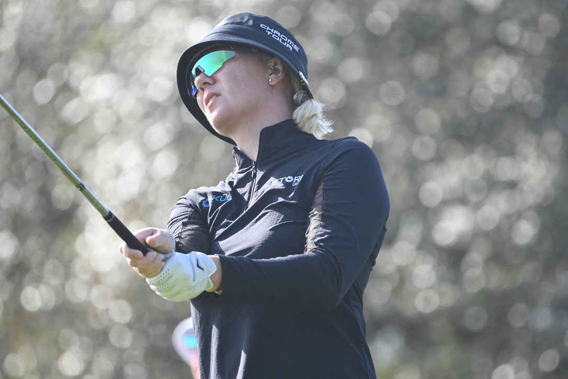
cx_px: 284
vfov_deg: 2.3
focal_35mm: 600
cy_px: 190
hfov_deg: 3.4
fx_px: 9466
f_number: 5.6
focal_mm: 400
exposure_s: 1/3200
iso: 2500
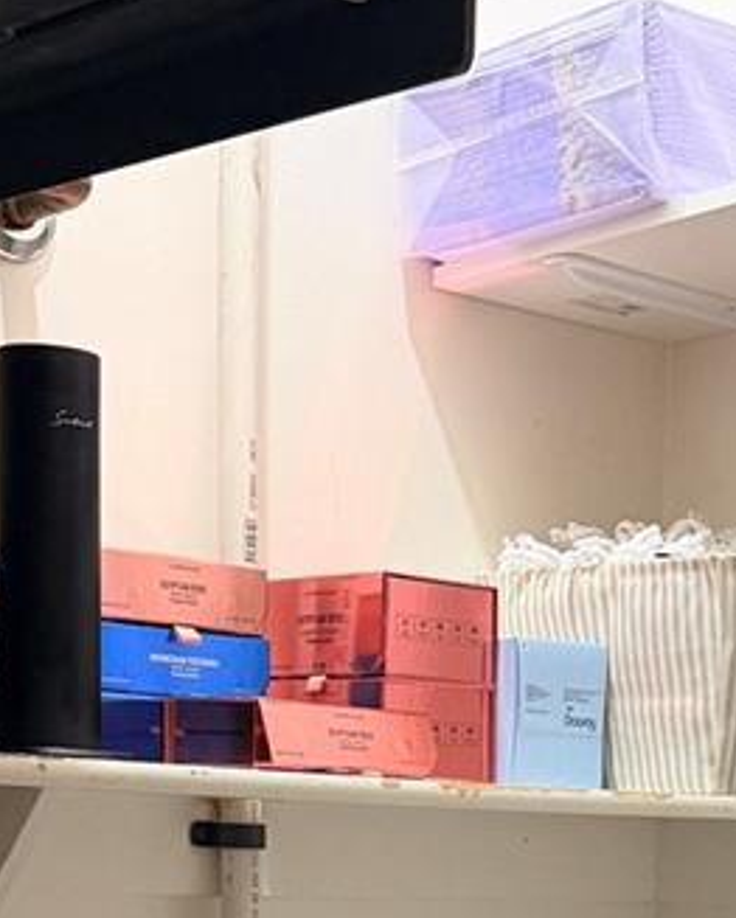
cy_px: 1171
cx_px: 624
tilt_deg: -7.3
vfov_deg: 20.4
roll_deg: -2.5
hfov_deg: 17.7
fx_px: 2339
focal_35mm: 86
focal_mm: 6.76
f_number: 1.78
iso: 320
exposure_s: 1/60
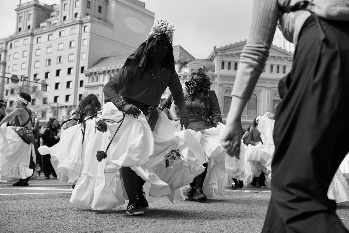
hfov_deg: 43.0
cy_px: 116
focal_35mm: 46
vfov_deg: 29.4
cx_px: 174
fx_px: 443
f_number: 4
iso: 400
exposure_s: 1/400
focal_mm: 45.7
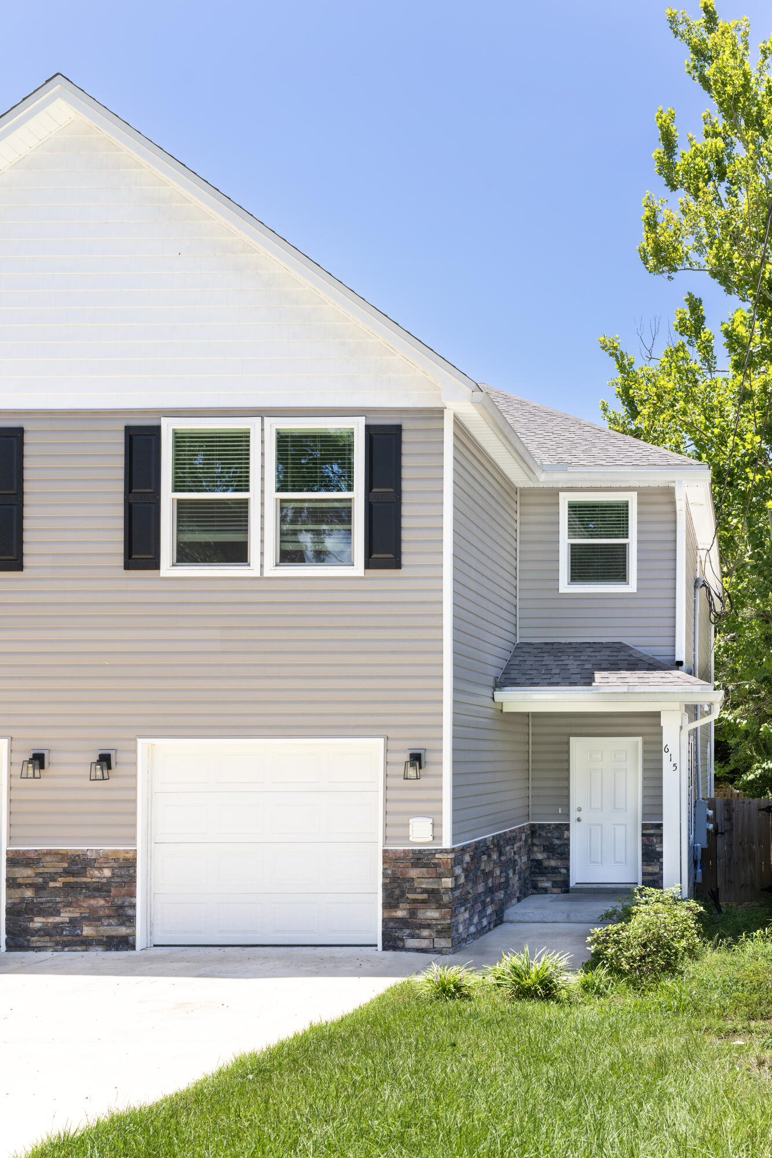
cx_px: 386
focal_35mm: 35
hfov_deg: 37.8
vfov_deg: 54.4
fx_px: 1126
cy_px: 579
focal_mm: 35
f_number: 7.1
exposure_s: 1/160
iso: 100
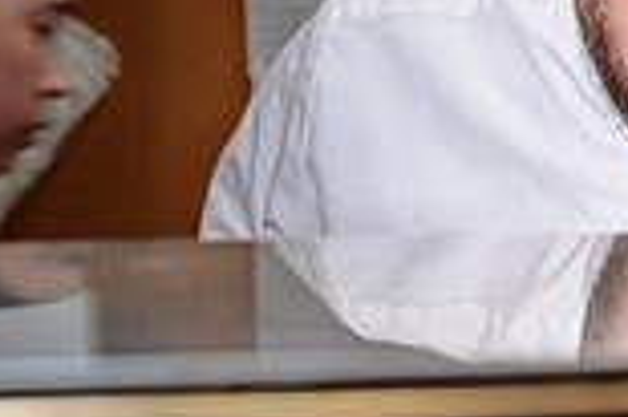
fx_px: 2283
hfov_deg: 14.6
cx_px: 940
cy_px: 346
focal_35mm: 131
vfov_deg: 10.4
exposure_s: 1/60
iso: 100
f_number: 4
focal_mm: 35
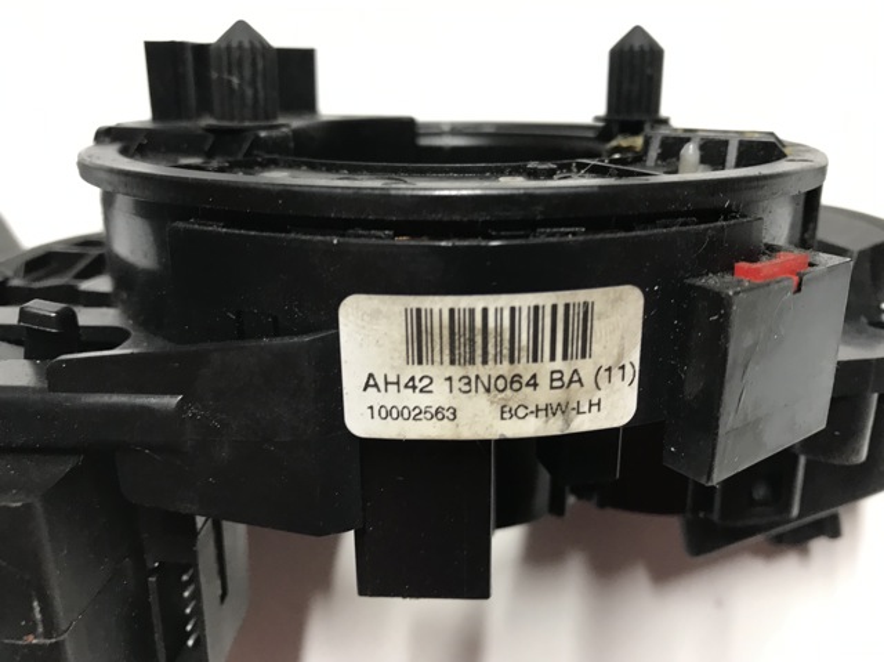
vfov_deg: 49.7
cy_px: 331
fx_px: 715
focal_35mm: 28
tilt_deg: -67.6
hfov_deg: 63.5
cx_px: 442
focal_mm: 3.99
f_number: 1.8
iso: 40
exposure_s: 1/16
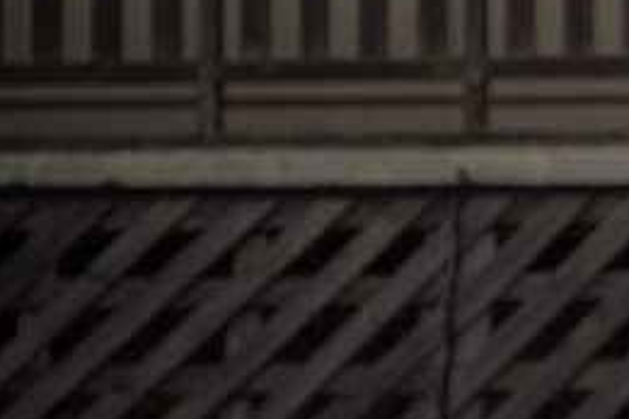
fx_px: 6024
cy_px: 149
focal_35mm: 345
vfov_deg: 4.0
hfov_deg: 5.8
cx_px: 1466
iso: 125
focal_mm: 70
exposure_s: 1/800
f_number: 2.8
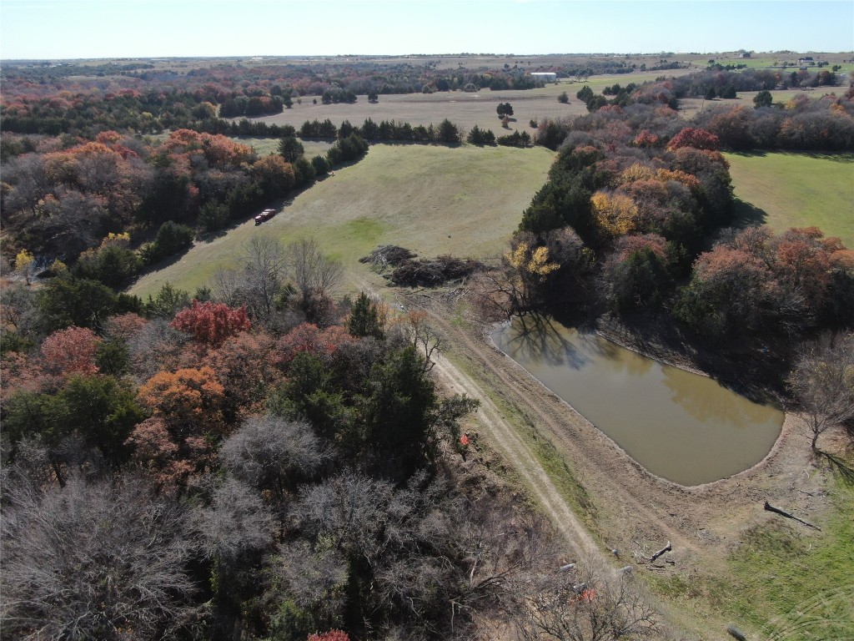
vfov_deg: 56.8
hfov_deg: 71.6
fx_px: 592
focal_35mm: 24
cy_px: 320
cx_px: 427
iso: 100
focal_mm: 4.39
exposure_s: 1/1000
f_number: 2.8
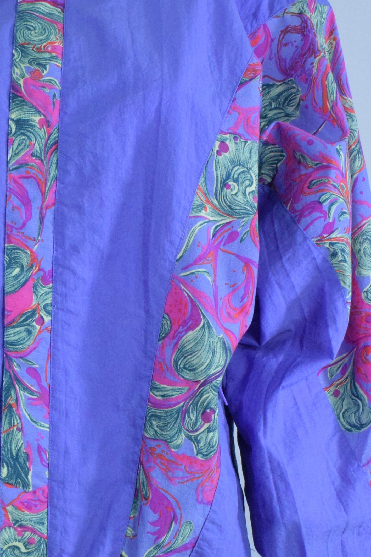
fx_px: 1266
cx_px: 52
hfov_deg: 16.5
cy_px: 320
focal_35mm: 82
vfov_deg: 24.8
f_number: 14
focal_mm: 29
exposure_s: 1/160
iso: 3200
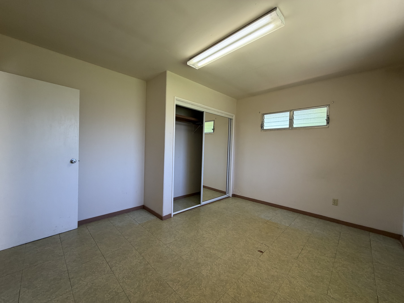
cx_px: 202
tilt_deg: -1.3
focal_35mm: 14
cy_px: 152
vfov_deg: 85.7
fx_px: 163
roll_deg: -0.5
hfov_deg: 102.1
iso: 250
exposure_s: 1/120
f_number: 2.2
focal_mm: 2.22
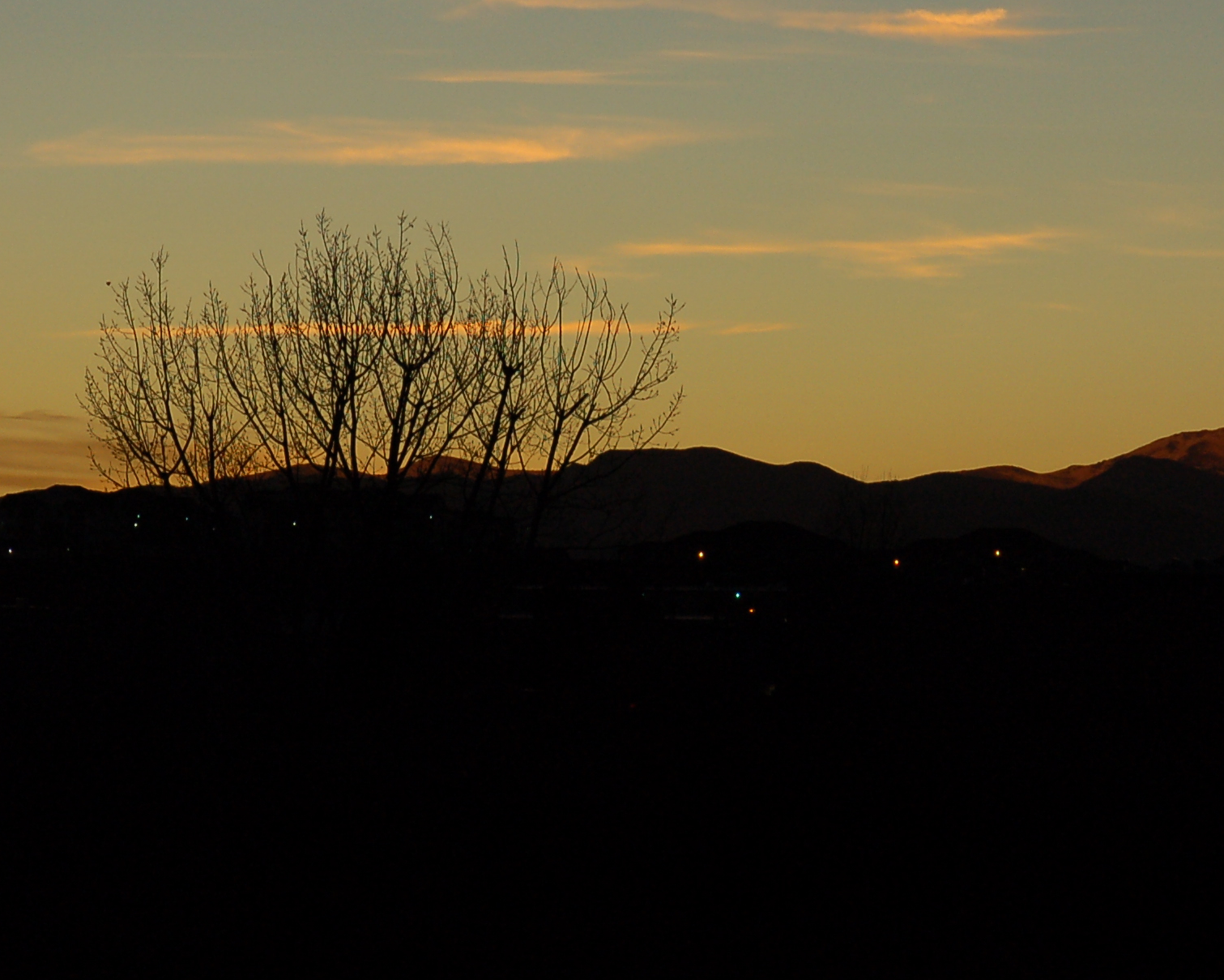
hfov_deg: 8.1
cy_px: 198
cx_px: 999
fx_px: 8620
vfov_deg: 6.5
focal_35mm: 238
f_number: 10
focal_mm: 85
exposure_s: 1/160
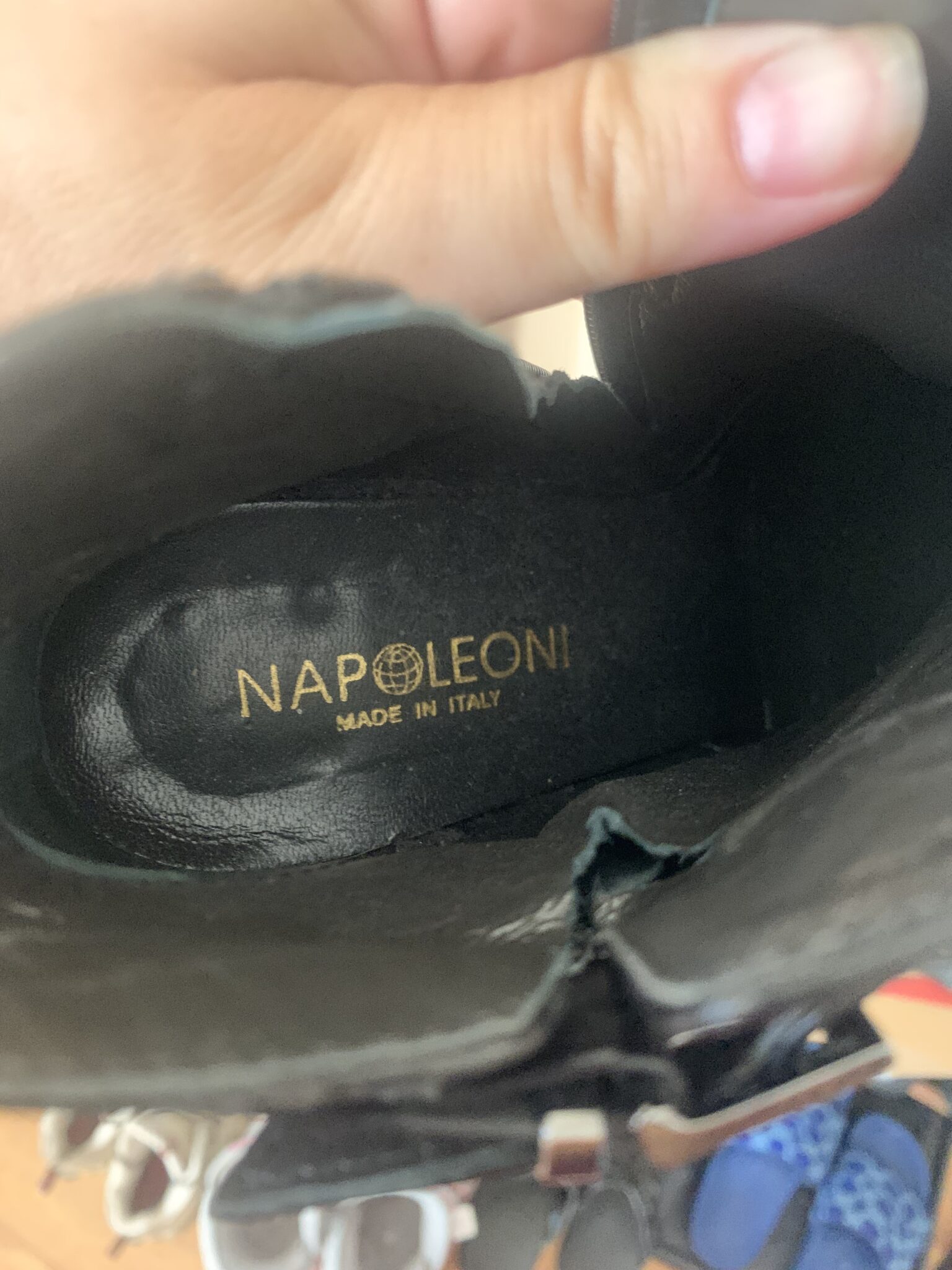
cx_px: 476
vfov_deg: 67.3
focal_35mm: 26
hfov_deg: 53.1
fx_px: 953
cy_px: 635
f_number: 1.8
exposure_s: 1/33
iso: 400
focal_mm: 4.25
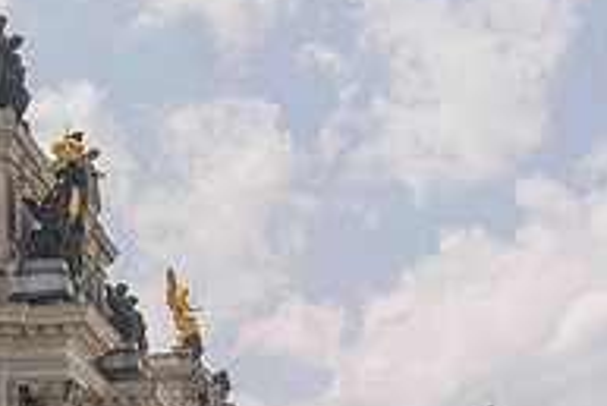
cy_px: 546
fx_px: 1738
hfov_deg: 19.4
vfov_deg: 12.8
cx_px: 54
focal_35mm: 103
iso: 64
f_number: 5
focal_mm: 32
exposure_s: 1/500
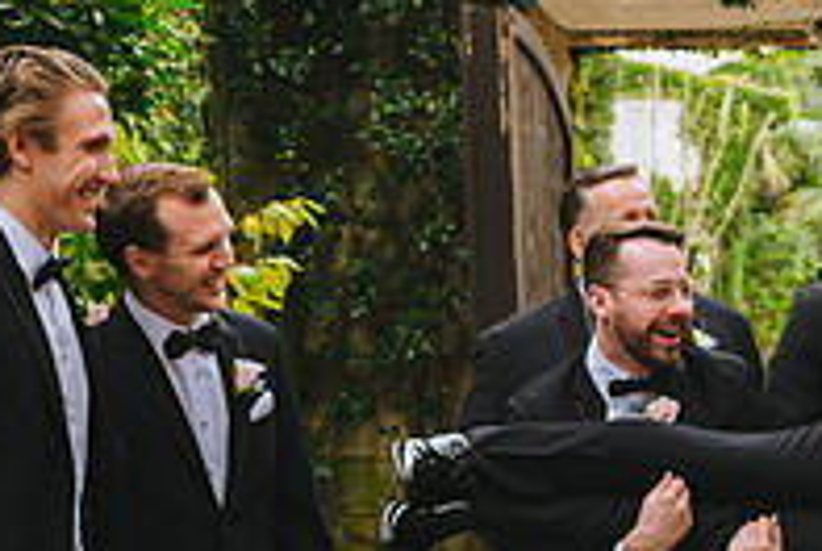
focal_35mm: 103
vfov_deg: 13.2
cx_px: 751
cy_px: 532
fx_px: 2355
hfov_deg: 19.4
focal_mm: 35
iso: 800
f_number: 4
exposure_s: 1/400
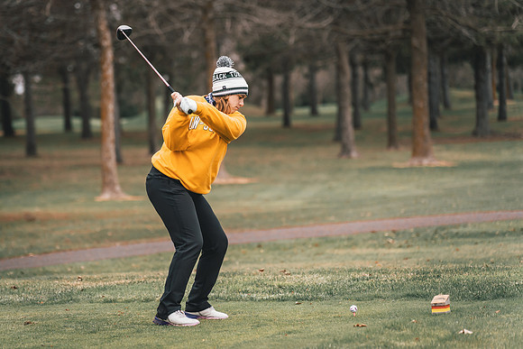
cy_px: 169
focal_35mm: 156
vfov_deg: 8.8
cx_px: 212
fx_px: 2269
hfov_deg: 13.1
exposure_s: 1/3200
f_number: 2.8
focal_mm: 129
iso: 640
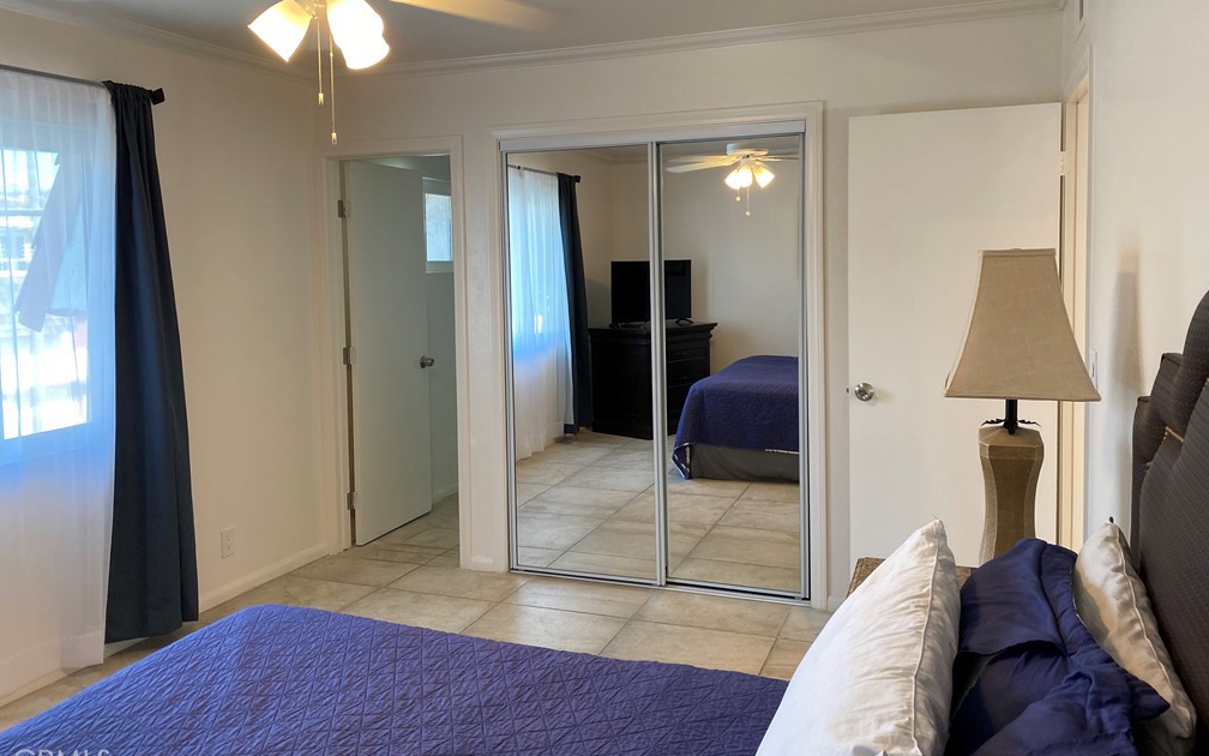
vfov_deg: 44.4
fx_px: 923
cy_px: 317
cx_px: 612
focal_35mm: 28
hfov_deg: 66.5
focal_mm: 4.25
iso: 125
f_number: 1.8
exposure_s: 1/120
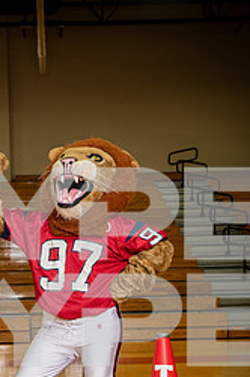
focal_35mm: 101
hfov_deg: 13.5
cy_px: 321
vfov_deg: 19.9
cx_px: 65
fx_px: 1055
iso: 800
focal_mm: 56
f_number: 7.1
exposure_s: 1/160
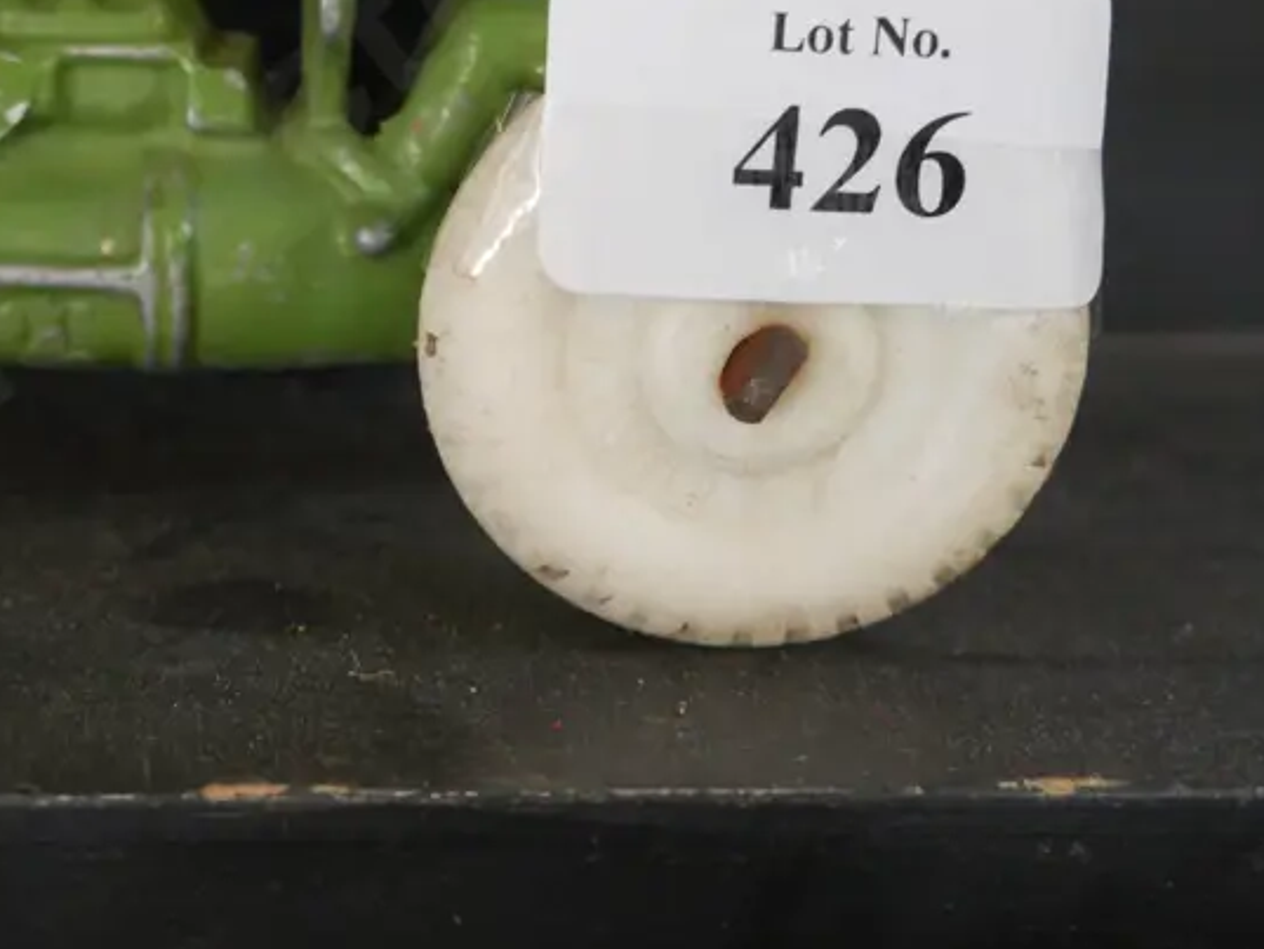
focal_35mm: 61
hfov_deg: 30.8
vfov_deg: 23.6
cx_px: 233
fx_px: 2228
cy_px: 161
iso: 2000
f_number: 3.6
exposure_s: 1/60
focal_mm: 16
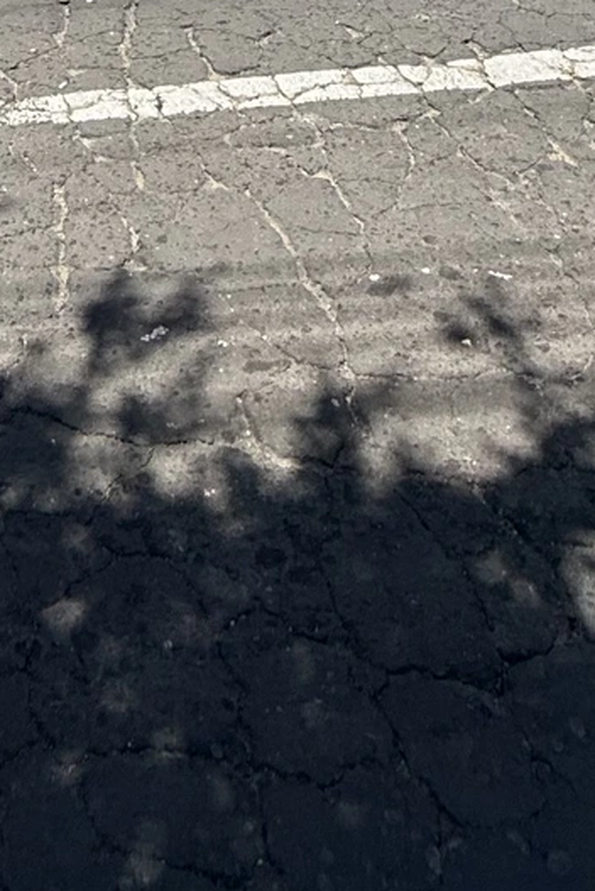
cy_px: -729
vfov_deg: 21.9
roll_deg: +1.0
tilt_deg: +11.9
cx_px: -47
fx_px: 1312
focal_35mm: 53
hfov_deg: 24.0
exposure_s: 1/1017
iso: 64
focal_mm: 2.22
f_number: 2.2
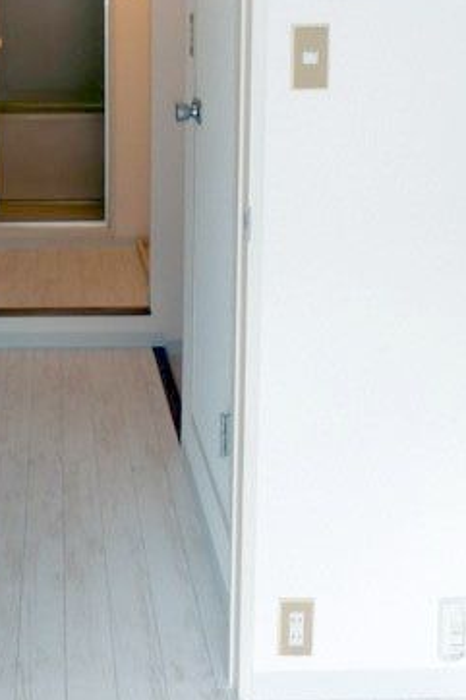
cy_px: 101
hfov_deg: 28.4
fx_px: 894
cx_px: 70
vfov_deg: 40.3
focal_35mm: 46
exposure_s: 1/40
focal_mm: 4.5
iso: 80
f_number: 3.7
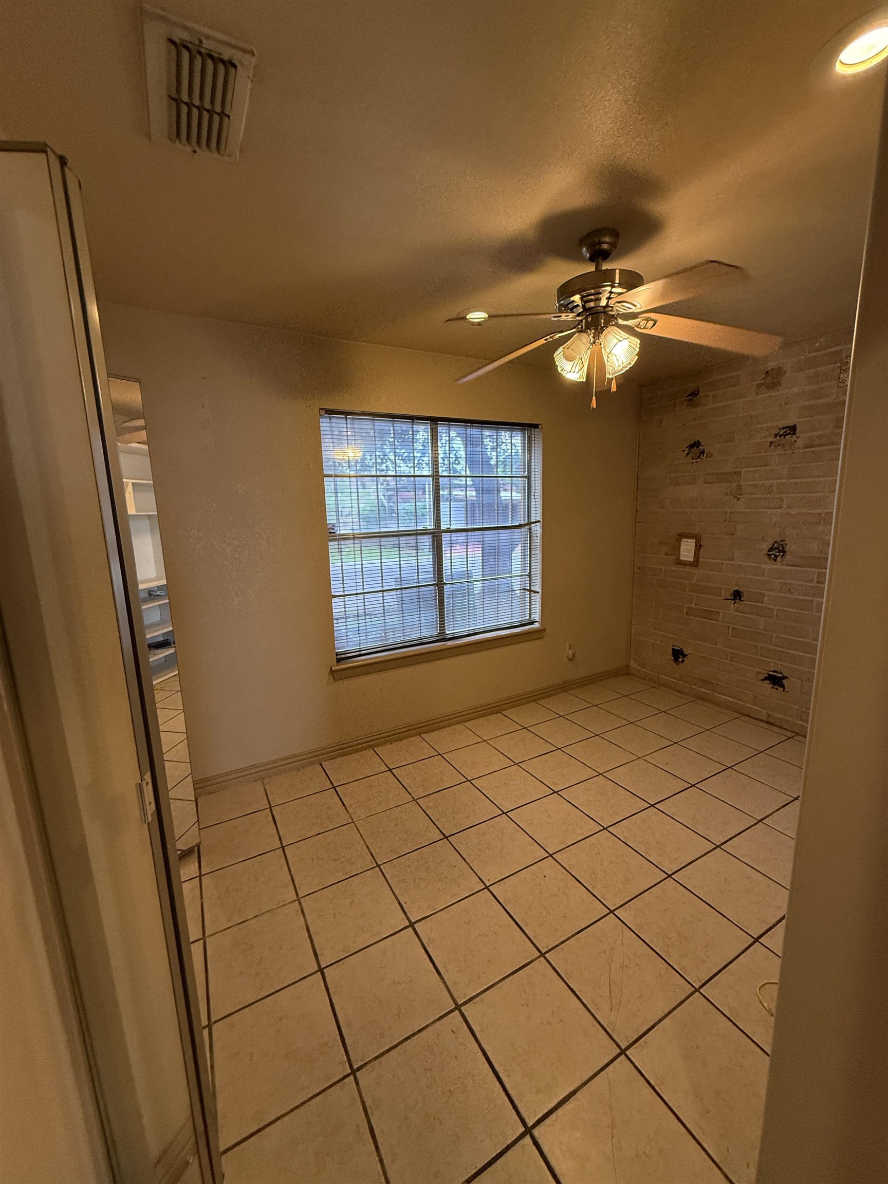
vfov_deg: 102.1
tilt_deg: -9.8
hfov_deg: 85.7
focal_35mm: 14
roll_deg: +1.4
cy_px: 592
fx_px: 479
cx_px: 444
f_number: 2.2
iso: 250
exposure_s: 1/120
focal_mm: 2.22
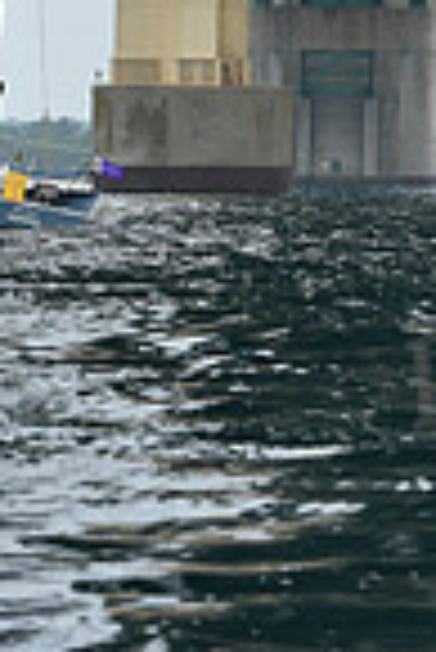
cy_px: -315
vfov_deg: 5.1
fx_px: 7231
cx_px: 173
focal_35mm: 399
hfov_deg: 3.5
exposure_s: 1/800
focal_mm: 100
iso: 250
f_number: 7.1
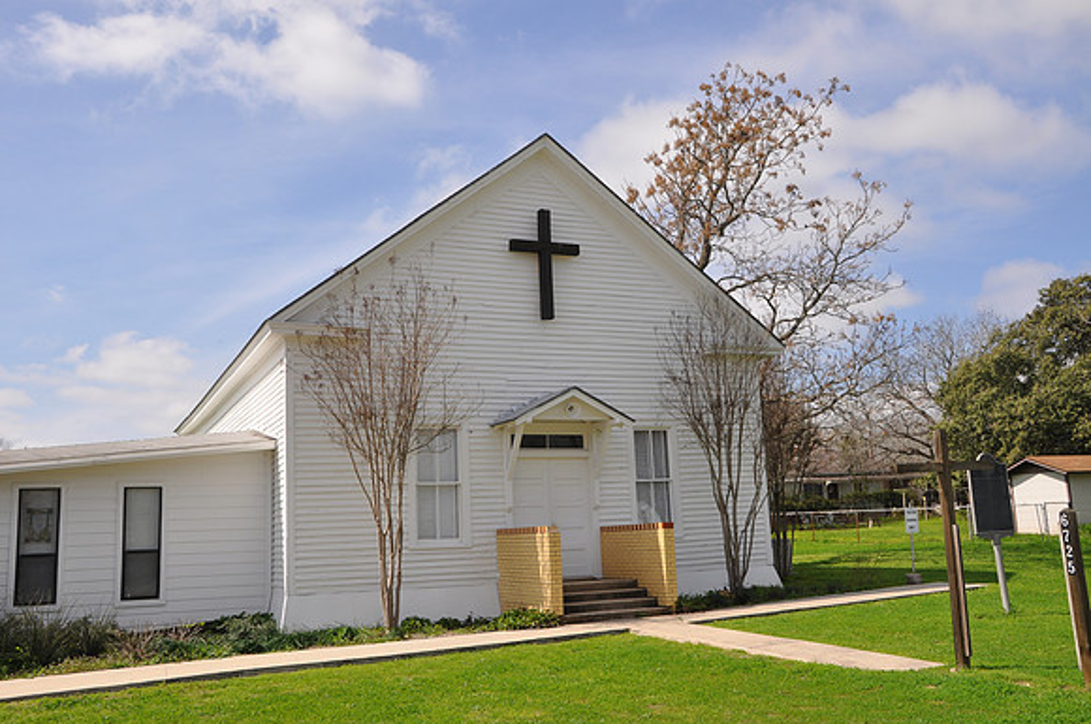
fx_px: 999
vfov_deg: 39.9
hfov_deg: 57.3
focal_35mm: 33
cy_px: 362
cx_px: 546
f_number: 9
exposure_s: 1/320
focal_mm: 22
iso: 200
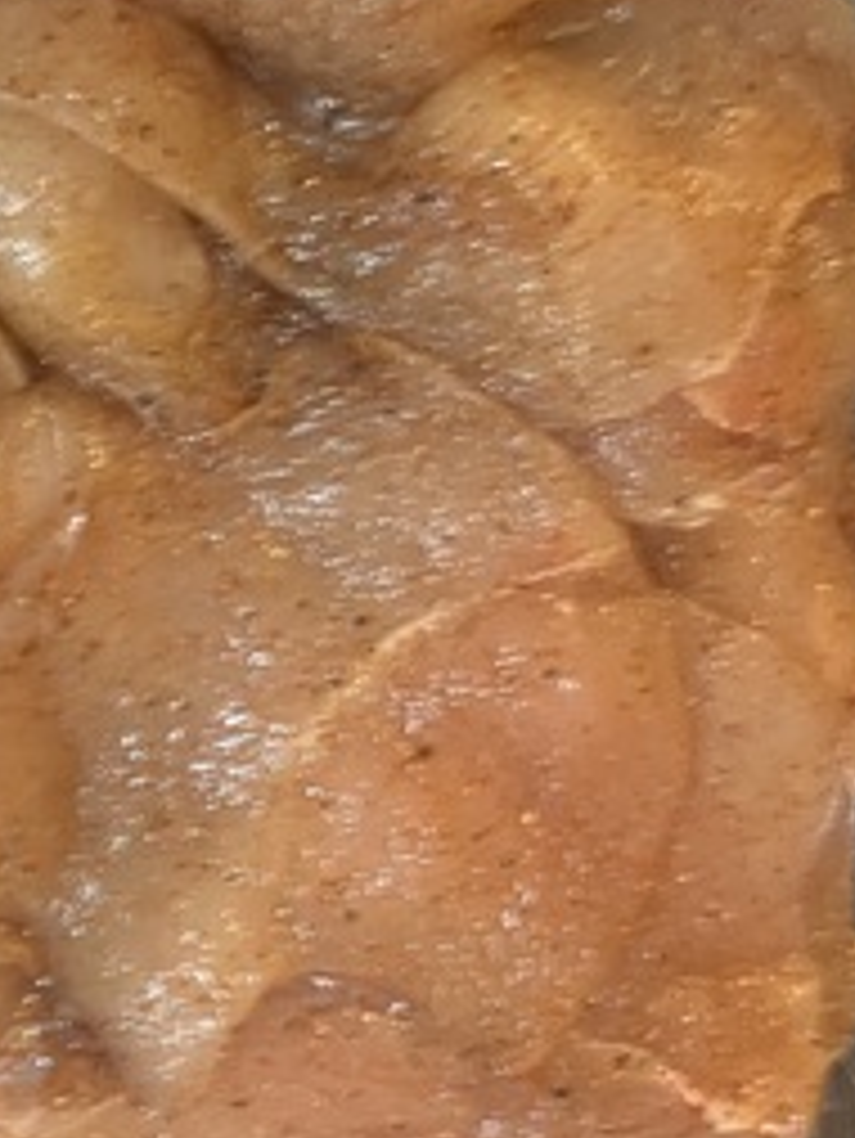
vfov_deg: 27.3
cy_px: 477
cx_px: 144
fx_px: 2336
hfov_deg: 20.5
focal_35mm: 71
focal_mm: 5.1
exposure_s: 1/25
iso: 500
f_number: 1.6
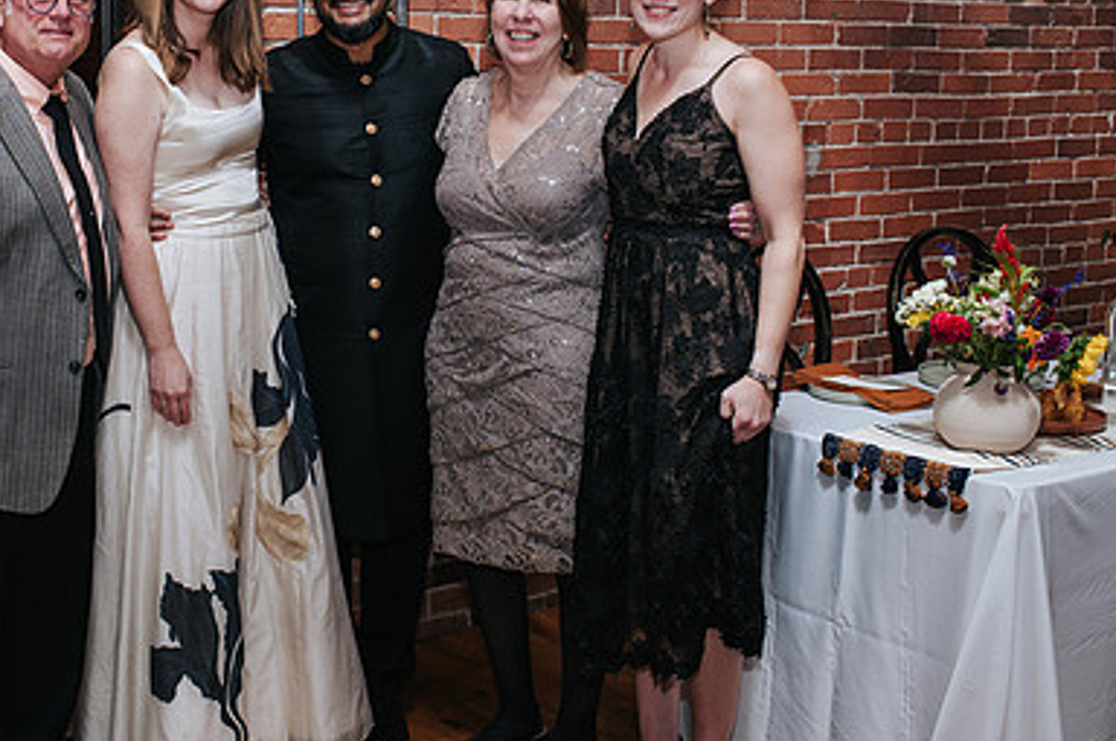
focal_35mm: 56
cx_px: 329
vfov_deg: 24.0
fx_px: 1734
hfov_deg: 35.2
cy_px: 257
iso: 800
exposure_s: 1/200
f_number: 4
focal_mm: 35
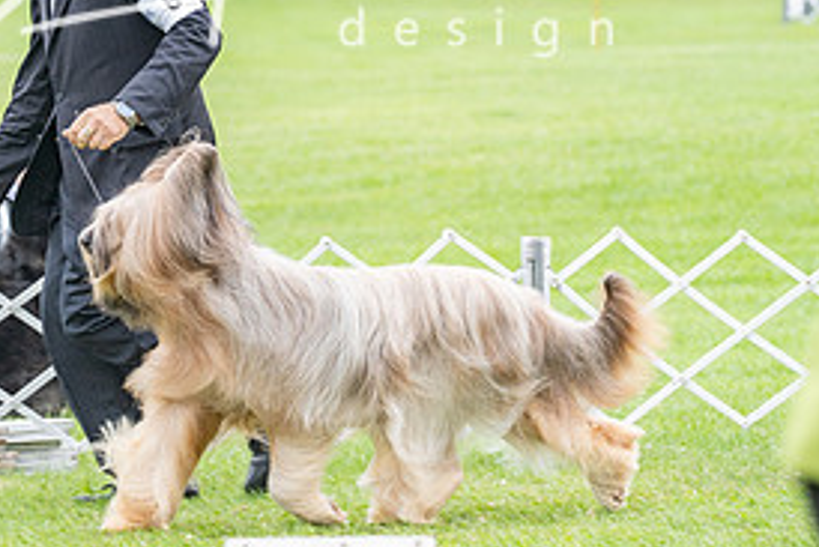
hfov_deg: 7.0
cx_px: 242
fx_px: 6646
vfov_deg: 4.7
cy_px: 121
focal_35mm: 292
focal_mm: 138
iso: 400
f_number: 4.5
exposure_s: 1/400
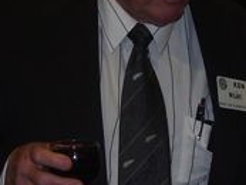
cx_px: 159
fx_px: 946
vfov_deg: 11.2
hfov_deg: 14.8
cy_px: 61
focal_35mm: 133
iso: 80
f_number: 2.7
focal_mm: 6
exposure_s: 1/60
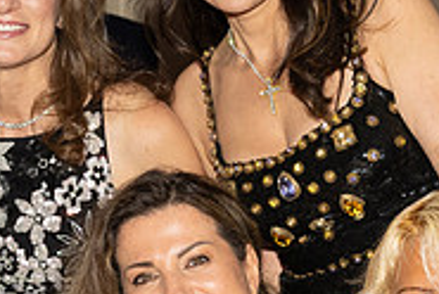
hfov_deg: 12.0
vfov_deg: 8.0
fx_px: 2089
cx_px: 340
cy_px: 237
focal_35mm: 171
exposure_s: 1/100
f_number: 5.6
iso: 800
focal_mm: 38
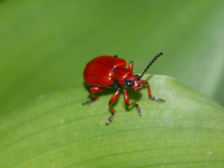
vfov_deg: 3.5
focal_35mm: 420
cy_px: 84
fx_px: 2718
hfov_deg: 4.7
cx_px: 112
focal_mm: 88.8
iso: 200
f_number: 11
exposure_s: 1/250
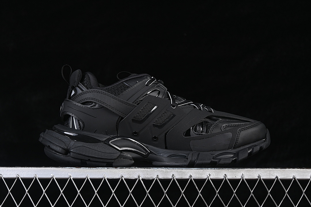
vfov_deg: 18.2
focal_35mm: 75
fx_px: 648
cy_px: 104
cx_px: 156
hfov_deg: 27.0
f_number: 6.3
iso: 160
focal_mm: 50
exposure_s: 1/60
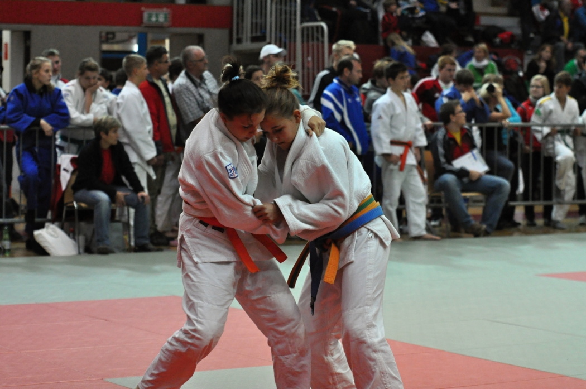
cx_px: 293
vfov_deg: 13.0
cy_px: 194
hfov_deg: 19.5
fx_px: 1707
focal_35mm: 105
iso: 2500
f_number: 3.5
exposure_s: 1/1000
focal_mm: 70
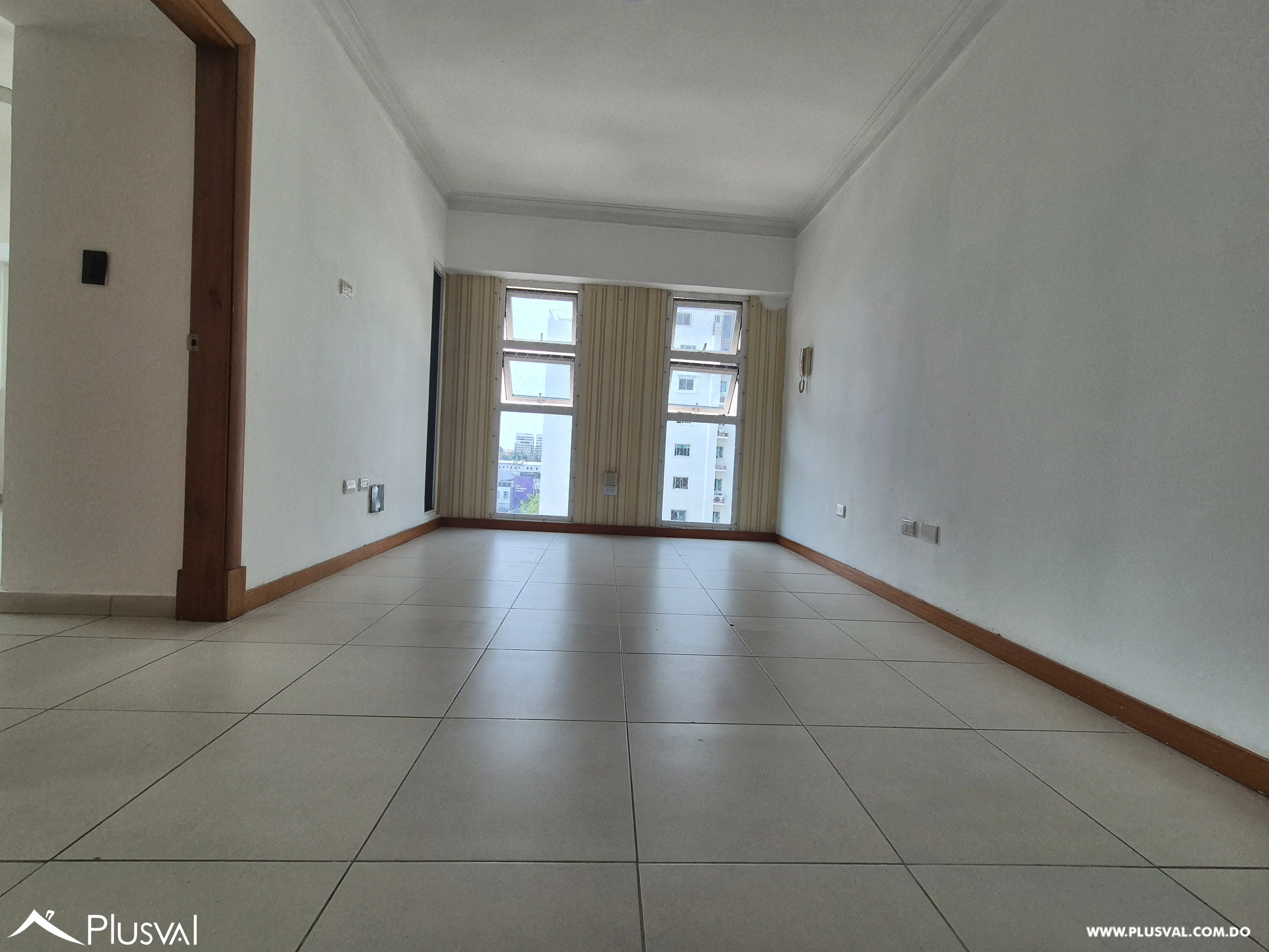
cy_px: 476
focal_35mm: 13
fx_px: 477
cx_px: 634
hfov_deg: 106.2
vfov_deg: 89.9
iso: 125
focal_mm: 2.2
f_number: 2.2
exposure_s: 1/718
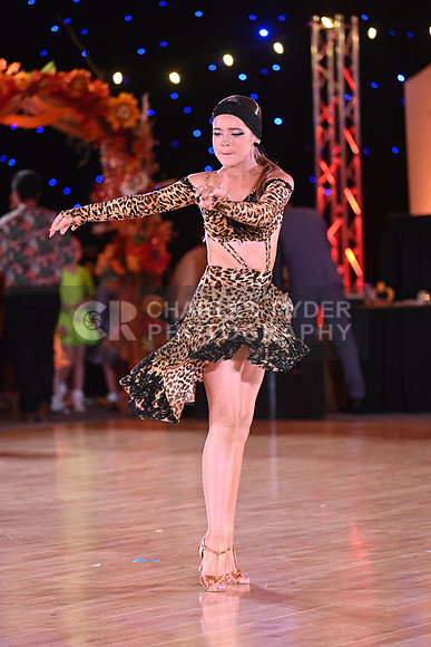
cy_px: 324
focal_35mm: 175
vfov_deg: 11.7
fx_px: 3141
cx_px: 216
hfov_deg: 7.9
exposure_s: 1/400
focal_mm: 175
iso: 5000
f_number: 4.5
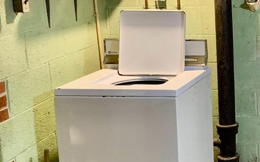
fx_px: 538
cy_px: 55
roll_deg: +0.3
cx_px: 341
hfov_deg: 23.8
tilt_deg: -10.2
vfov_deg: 17.1
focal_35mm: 76
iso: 500
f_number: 1.8
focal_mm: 4.25
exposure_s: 1/30
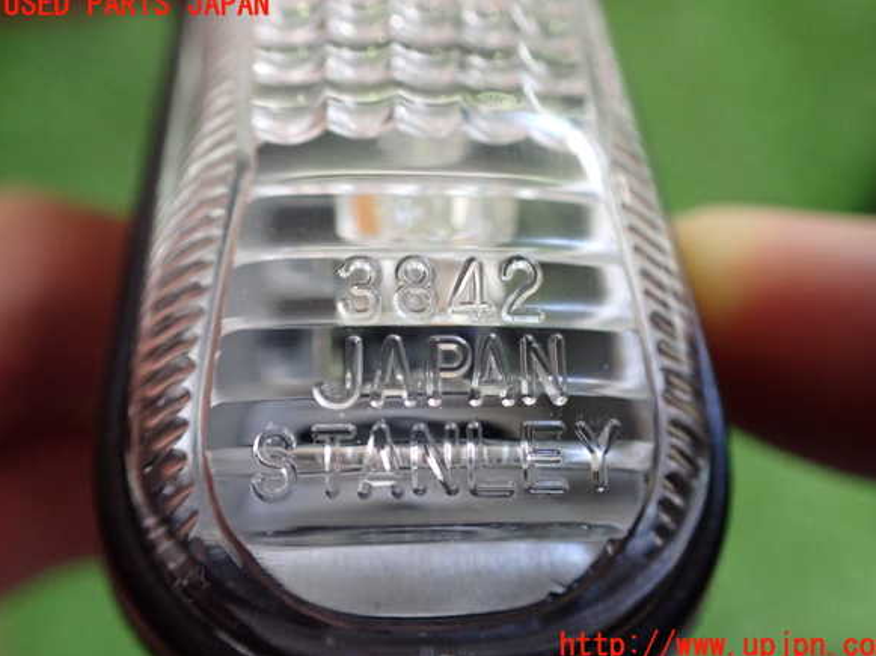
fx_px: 784
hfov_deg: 58.4
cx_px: 448
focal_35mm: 31
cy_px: 326
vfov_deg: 45.4
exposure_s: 1/125
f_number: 2.3
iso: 800
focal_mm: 5.4
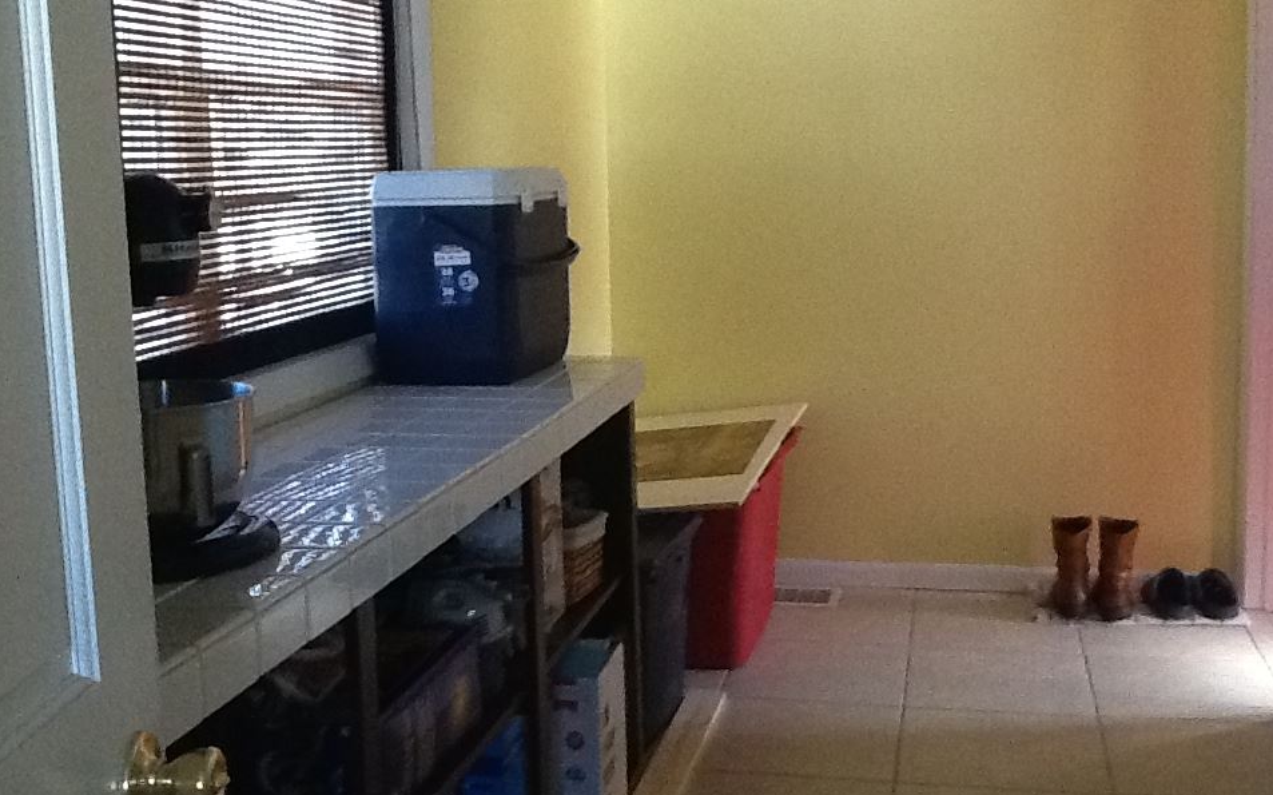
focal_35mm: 47
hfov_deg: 42.7
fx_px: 1630
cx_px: 636
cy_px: 386
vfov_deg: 27.4
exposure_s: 1/30
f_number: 2.4
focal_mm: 2.03
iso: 320
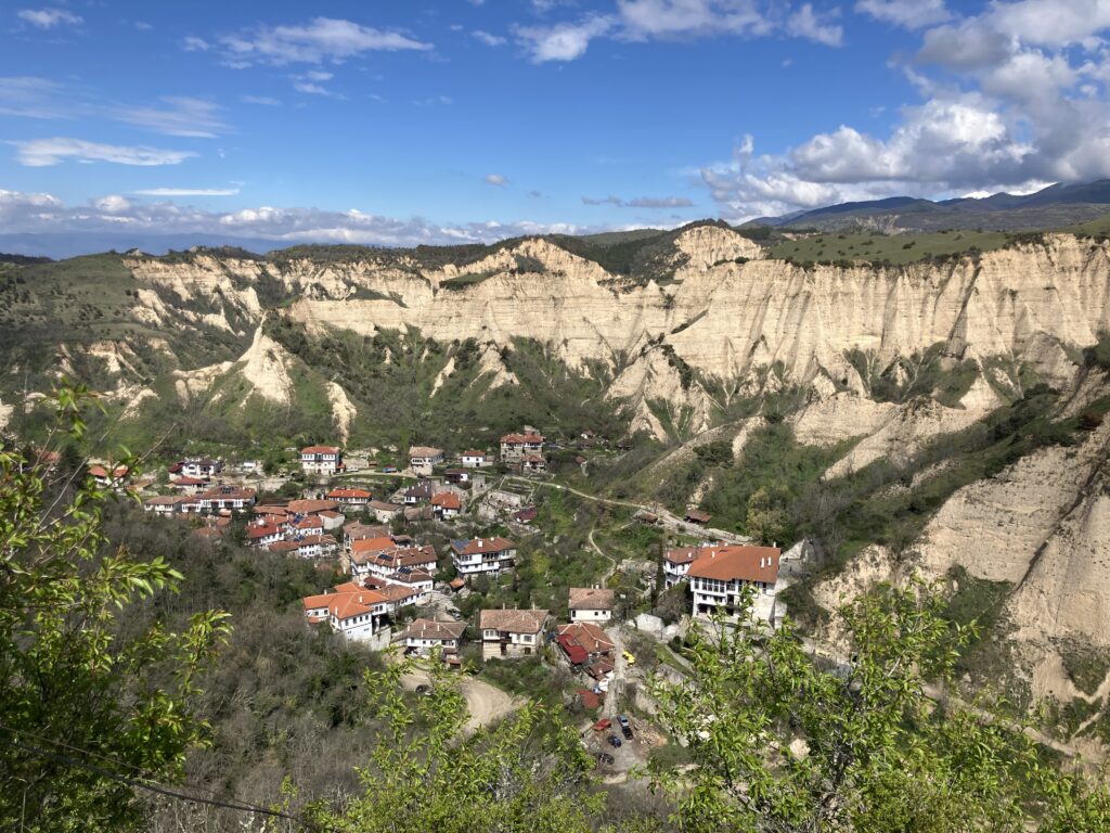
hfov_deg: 63.4
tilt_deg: -7.2
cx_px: 555
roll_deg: -0.1
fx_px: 898
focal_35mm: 28
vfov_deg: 49.7
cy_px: 416
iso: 32
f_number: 1.8
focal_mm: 3.99
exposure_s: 1/2703
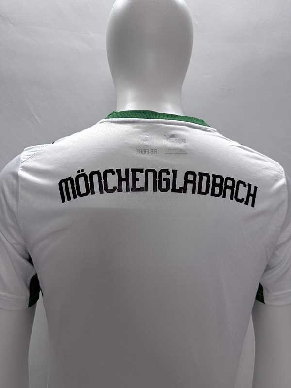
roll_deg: -2.0
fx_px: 269
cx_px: 146
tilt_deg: -3.9
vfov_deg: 71.6
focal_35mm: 24
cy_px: 194
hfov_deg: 56.8
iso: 160
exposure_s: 1/100
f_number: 1.78
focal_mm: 6.76
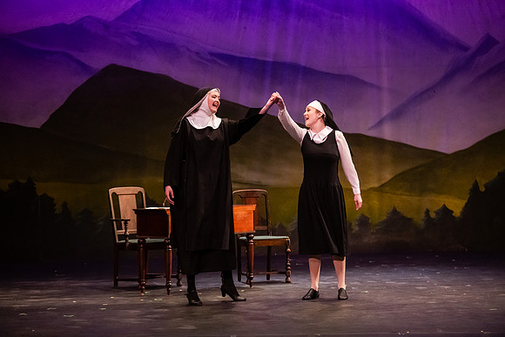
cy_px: 168
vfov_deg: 11.4
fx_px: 1684
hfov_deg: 17.1
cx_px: 252
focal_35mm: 120
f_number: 3.2
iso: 5000
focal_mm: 120
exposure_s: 1/200
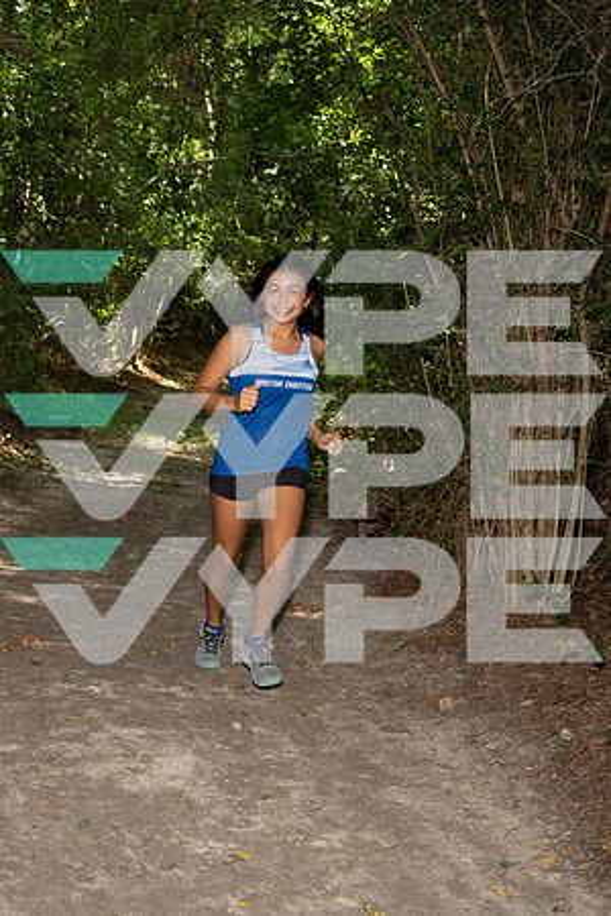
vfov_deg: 39.6
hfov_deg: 27.0
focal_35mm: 50
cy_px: 458
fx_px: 1273
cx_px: 306
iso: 800
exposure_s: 1/250
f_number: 8
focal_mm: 50
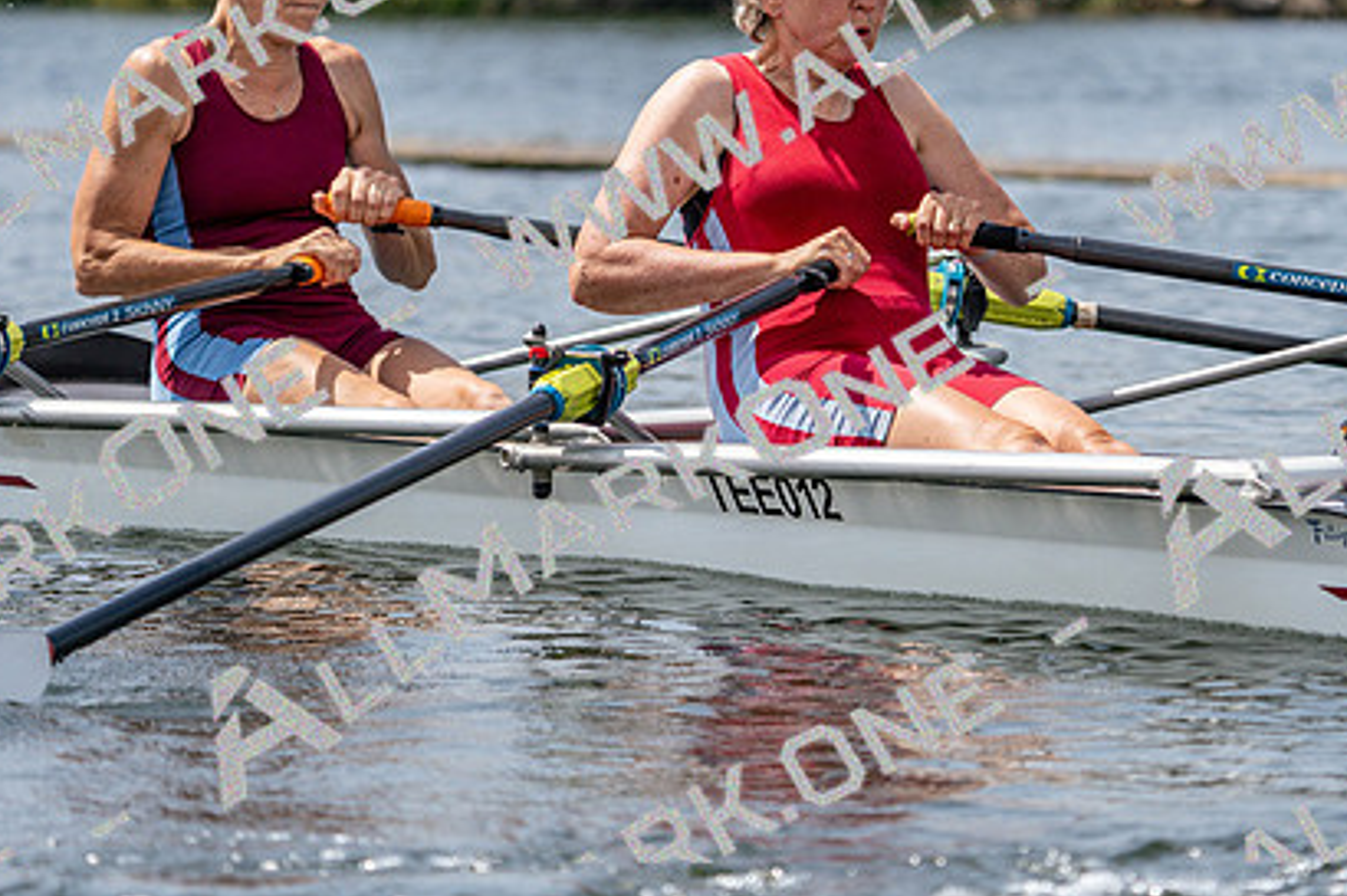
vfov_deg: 4.9
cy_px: 300
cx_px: 877
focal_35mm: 283
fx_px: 10584
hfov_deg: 7.3
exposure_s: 1/1600
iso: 160
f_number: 5.6
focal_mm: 200
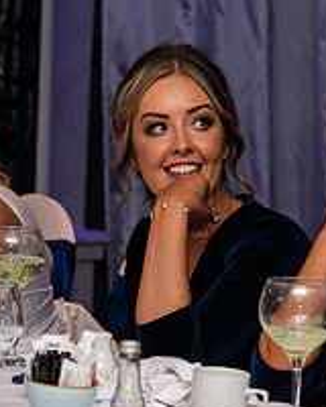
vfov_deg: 10.1
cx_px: 49
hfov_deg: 8.1
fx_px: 2304
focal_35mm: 191
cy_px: 162
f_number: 3.5
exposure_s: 1/160
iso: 640
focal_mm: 70
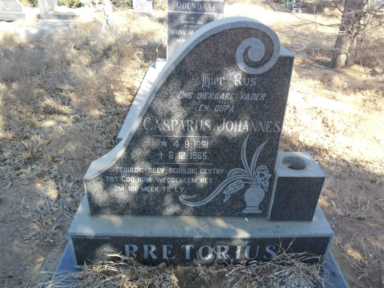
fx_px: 300
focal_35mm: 27
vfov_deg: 51.4
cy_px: 144
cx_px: 192
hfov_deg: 65.3
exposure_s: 1/133
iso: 80
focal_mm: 4.9
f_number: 3.5
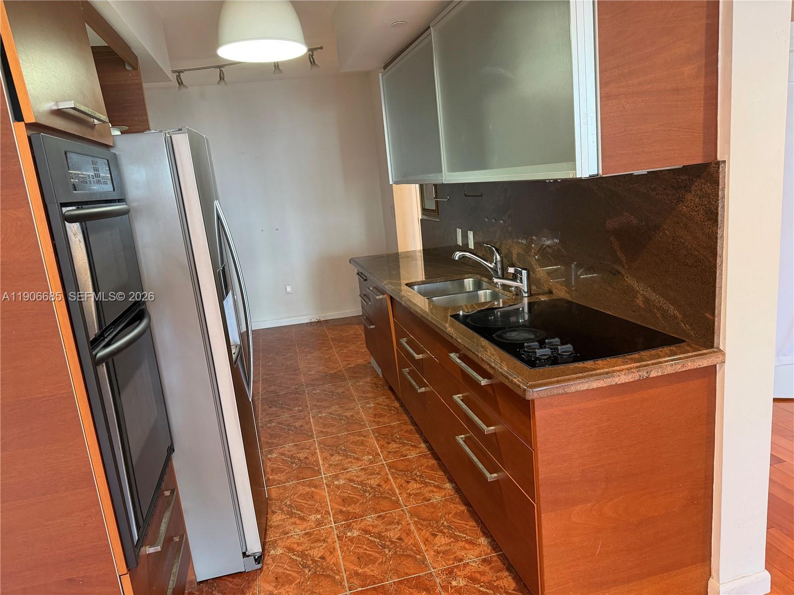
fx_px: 550
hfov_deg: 71.6
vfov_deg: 56.8
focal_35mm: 24
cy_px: 298
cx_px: 397
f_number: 1.78
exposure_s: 1/60
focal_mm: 6.76
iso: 320
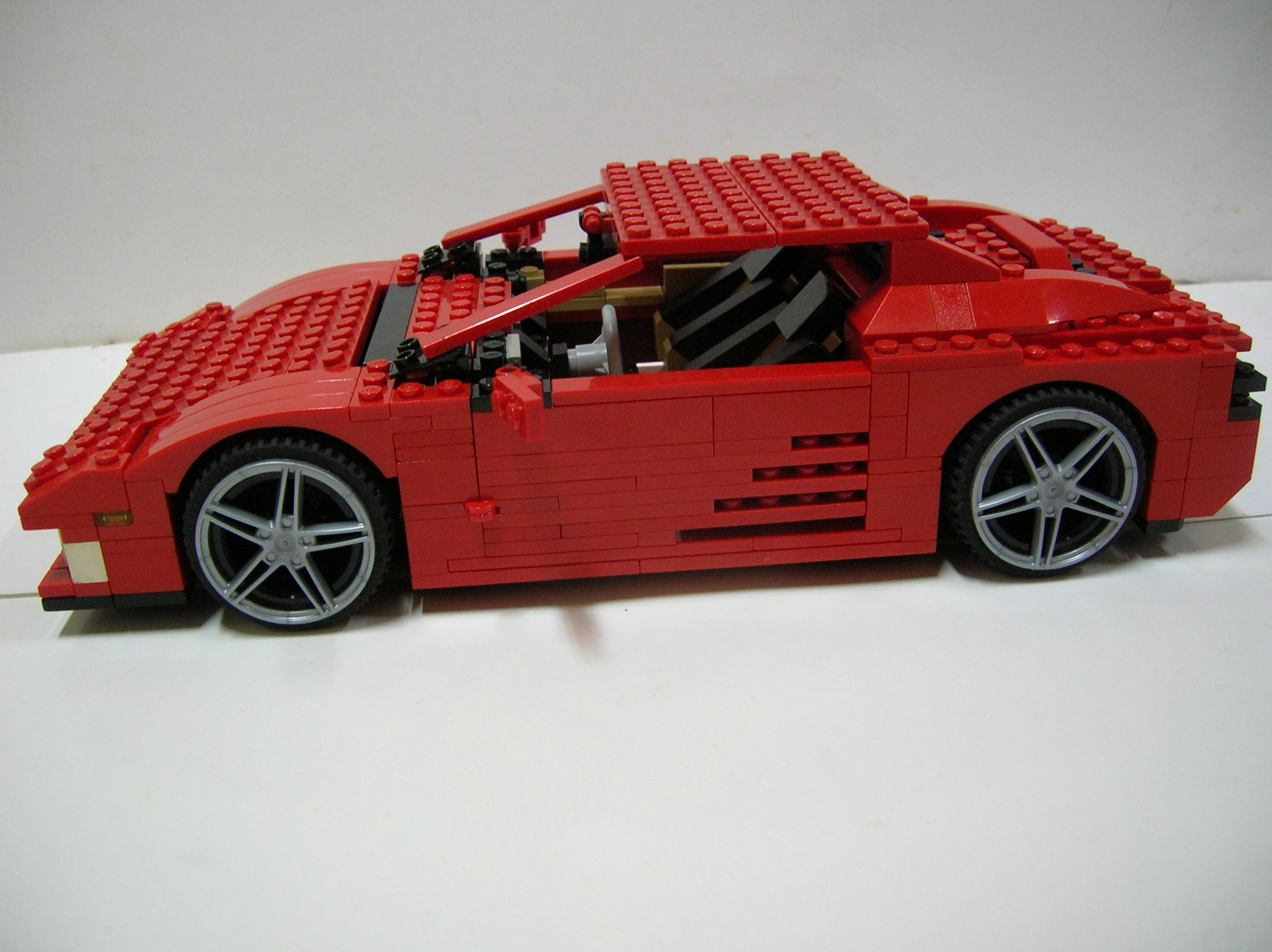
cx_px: 636
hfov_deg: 54.0
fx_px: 1248
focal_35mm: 34
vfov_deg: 41.7
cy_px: 476
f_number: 2.9
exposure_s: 1/4.3
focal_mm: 5.7
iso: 100
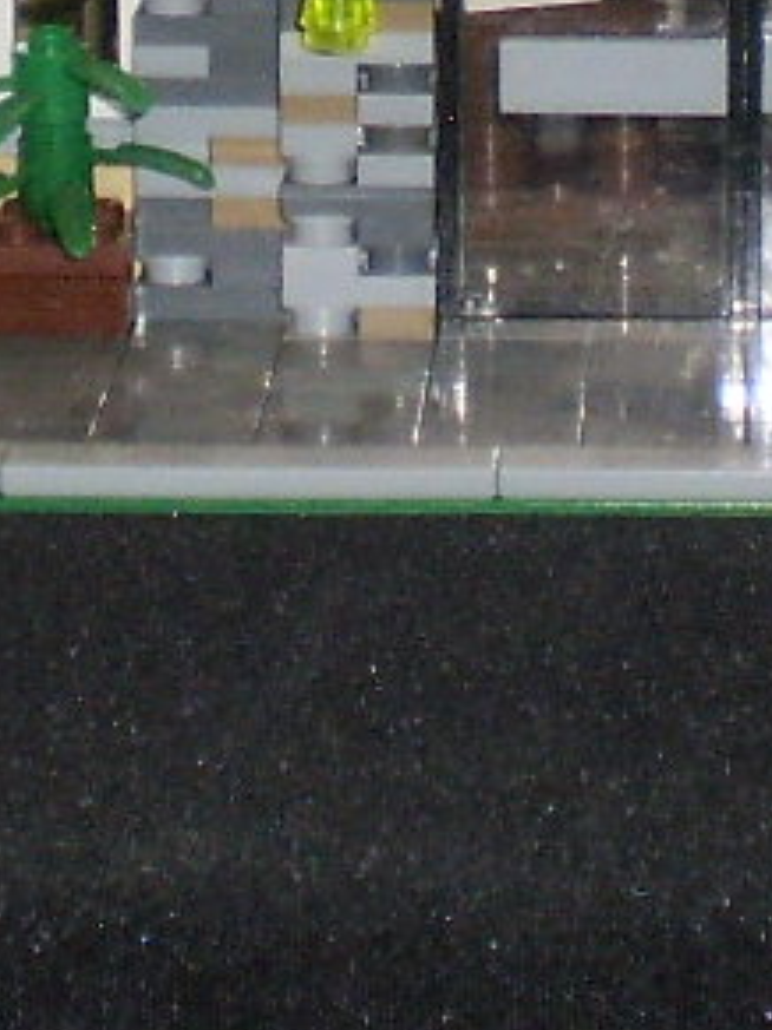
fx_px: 5892
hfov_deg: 7.5
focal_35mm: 198
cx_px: 595
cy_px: -669
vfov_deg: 9.6
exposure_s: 1/30
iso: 125
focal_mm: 6.3
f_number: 3.1
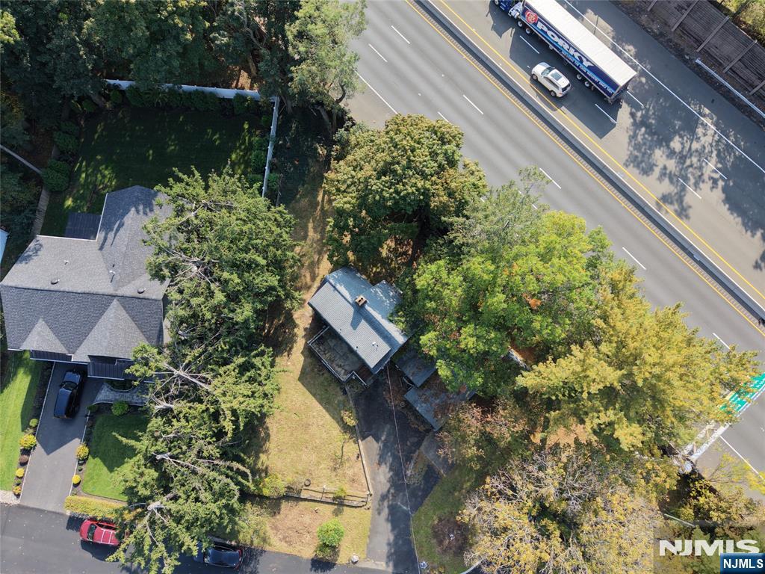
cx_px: 382
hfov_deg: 71.6
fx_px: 530
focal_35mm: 24
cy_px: 287
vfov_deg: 56.8
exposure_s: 1/500
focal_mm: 8.67
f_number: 1.8
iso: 100
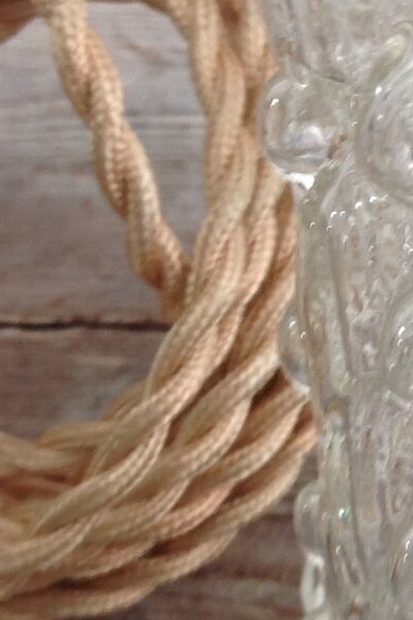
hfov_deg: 10.7
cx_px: 624
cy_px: 487
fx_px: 2116
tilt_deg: -49.2
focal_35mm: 123
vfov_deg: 16.5
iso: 50
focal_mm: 4.28
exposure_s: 1/17
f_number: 2.4
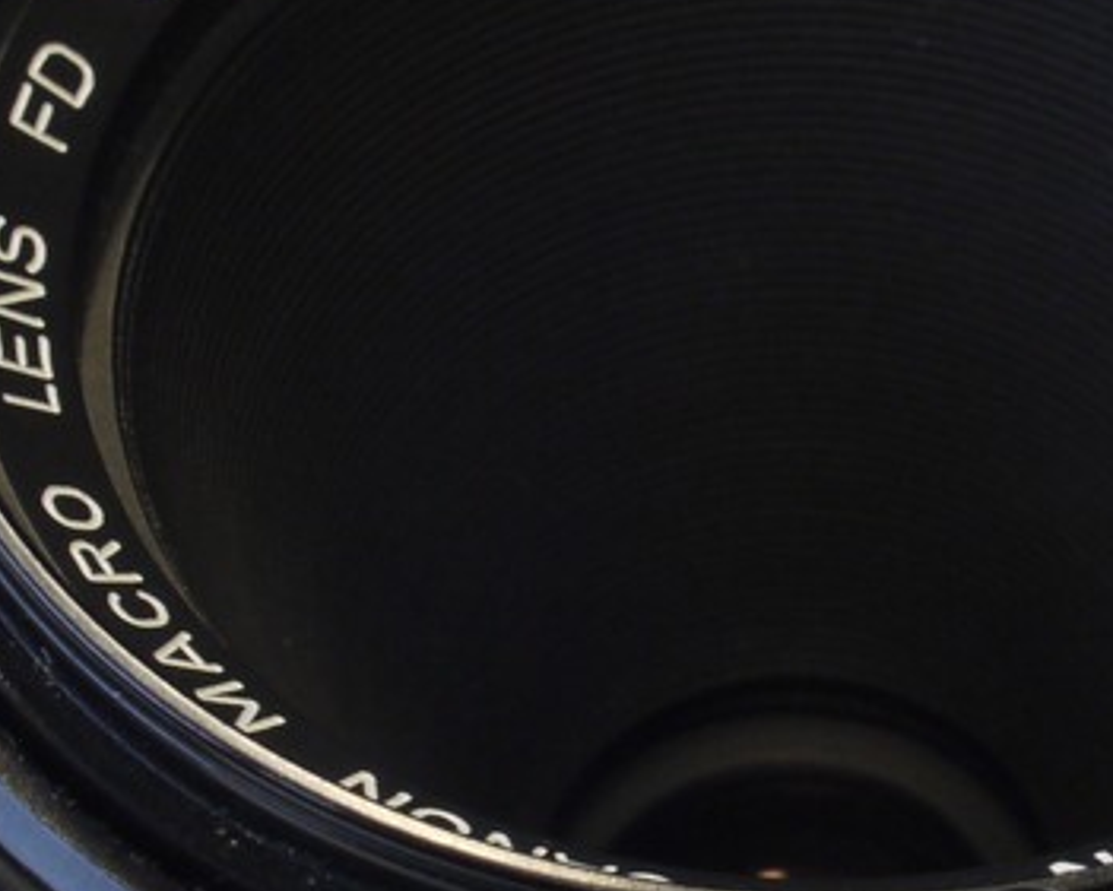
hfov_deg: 9.6
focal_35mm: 200
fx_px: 6590
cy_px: 669
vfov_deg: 7.7
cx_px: 1119
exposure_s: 1/10
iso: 400
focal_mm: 30
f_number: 11
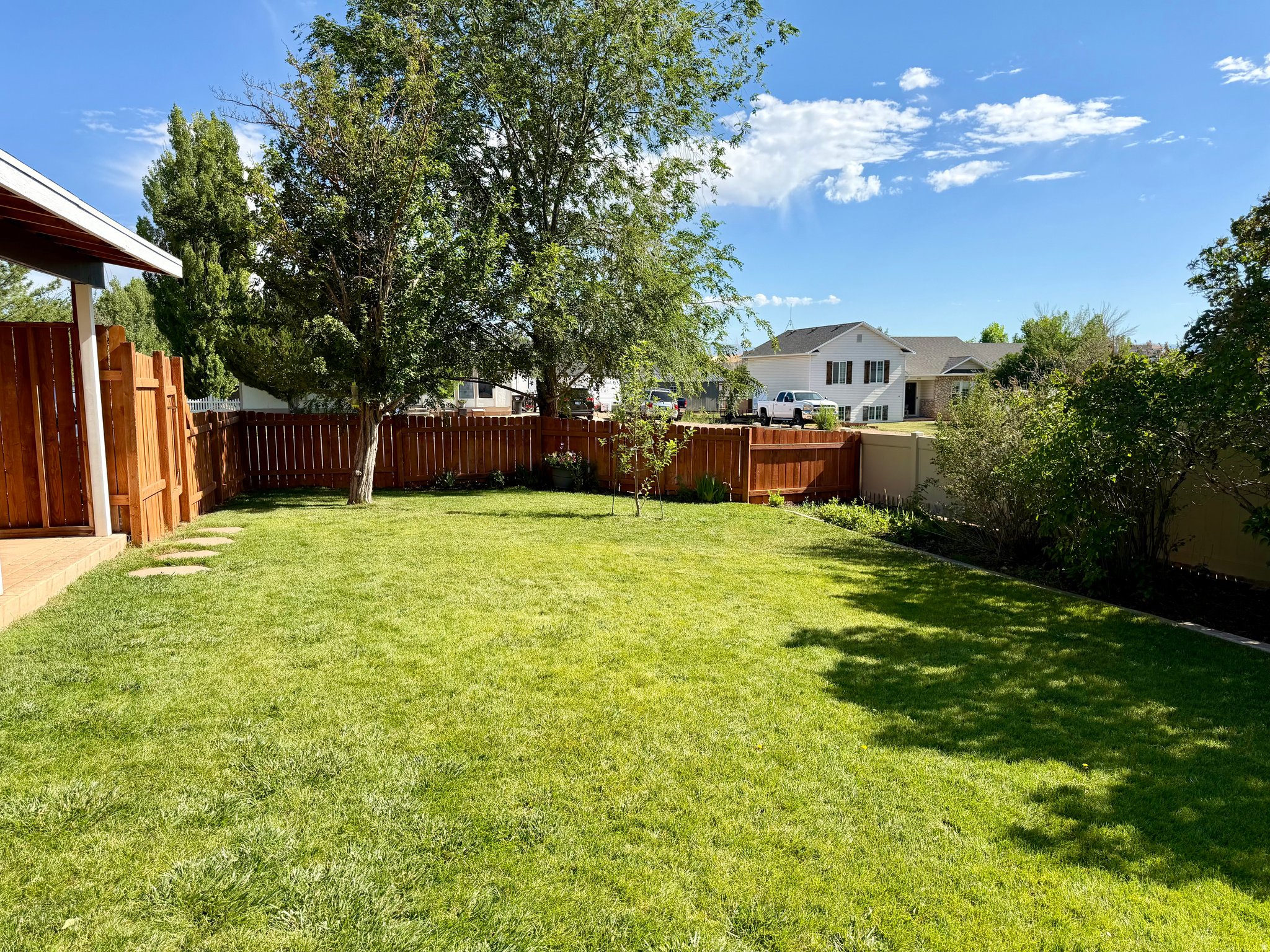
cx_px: 635
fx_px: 881
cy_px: 476
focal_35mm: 24
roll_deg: +0.5
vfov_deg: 56.8
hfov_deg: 71.6
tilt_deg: -7.4
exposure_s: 1/3425
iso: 80
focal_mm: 6.76
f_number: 1.78
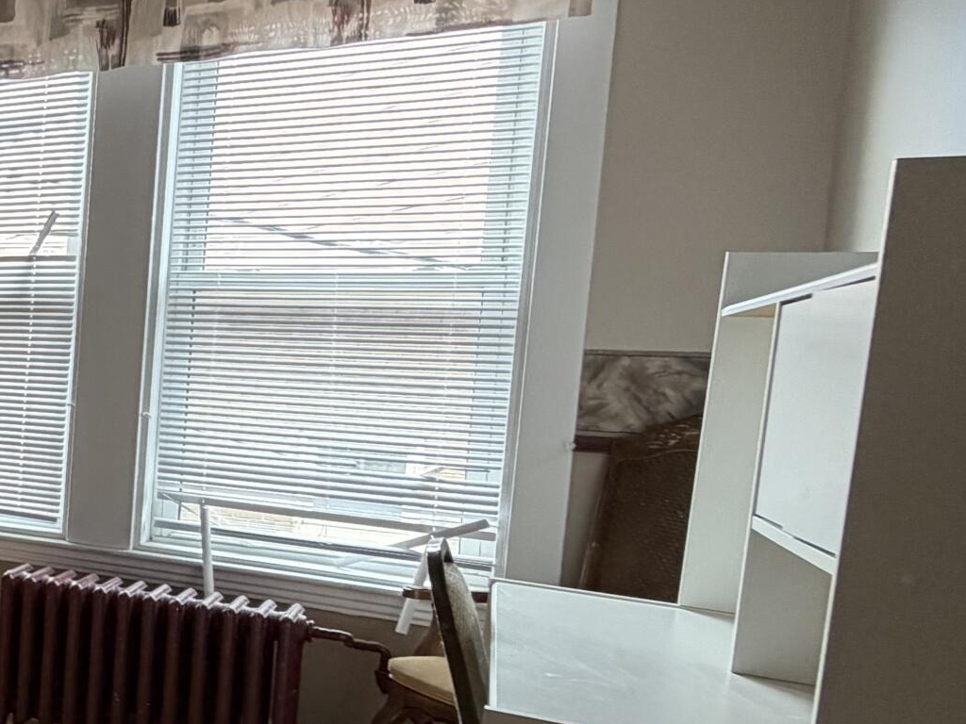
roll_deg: -2.1
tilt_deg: -4.4
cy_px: 434
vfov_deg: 35.0
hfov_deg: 31.9
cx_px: -353
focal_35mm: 41
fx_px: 1144
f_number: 2.2
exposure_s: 1/121
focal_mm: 2.22
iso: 200
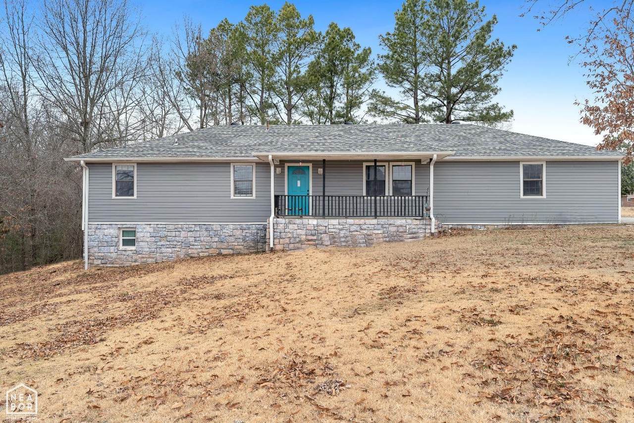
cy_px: 212
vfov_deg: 49.5
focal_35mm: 26
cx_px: 317
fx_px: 458
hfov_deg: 69.4
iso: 100
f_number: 4
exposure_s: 1/200
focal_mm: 26
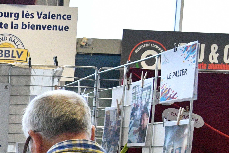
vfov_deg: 12.4
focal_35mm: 103
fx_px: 655
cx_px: -131
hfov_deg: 17.5
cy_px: 252
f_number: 5.6
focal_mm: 20
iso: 4500
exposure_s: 1/250
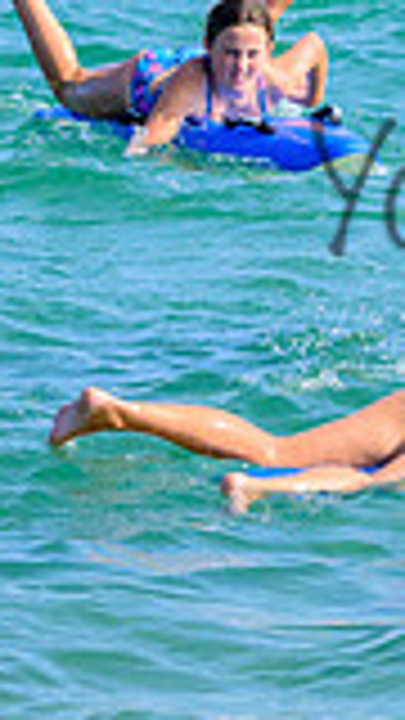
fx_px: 29057
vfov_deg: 1.4
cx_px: 774
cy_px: 146
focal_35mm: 1522
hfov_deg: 0.8
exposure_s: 1/2000
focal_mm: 400
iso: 1600
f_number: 11
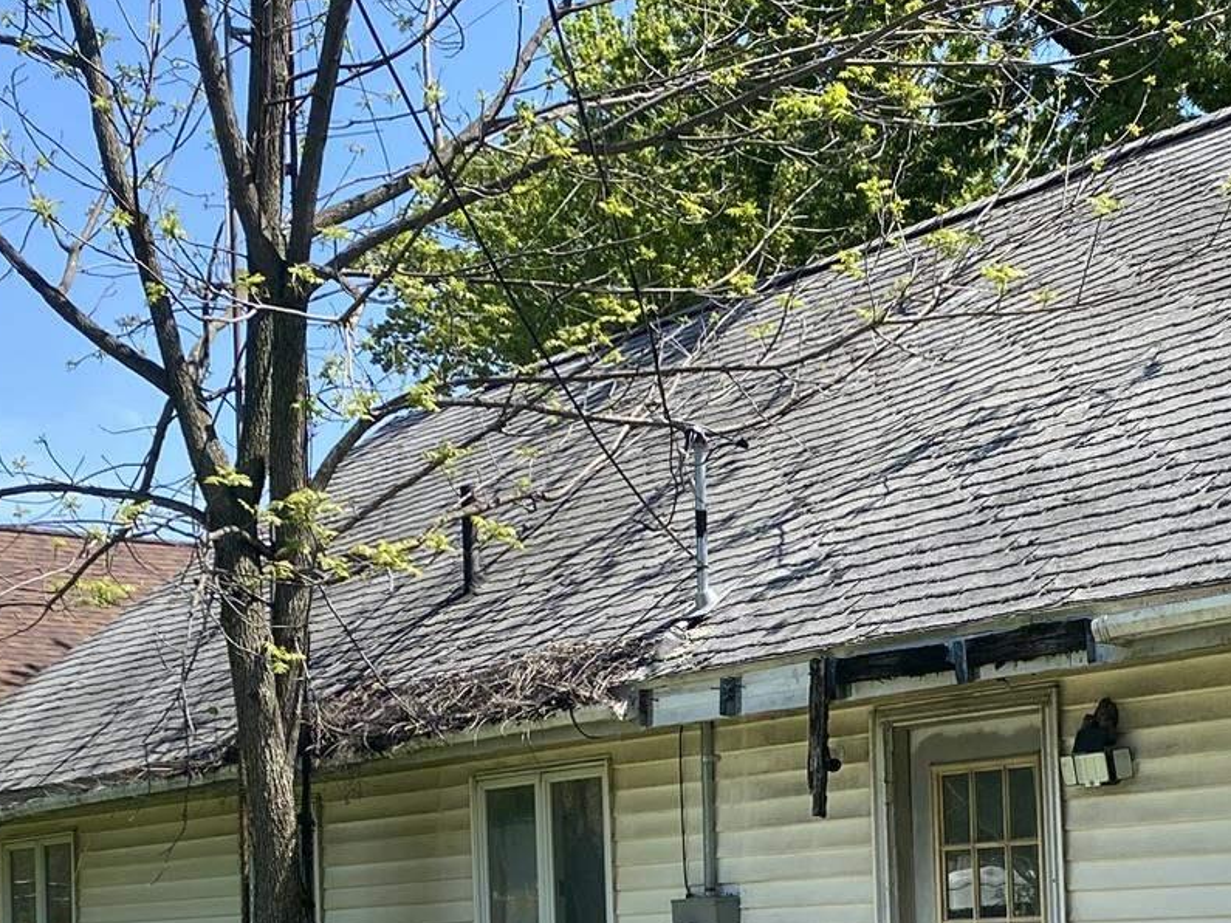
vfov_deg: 21.4
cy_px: 833
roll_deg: +2.3
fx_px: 2382
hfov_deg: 28.6
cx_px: 893
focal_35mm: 67
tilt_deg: +2.6
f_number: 1.8
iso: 32
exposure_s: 1/1464
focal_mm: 4.25
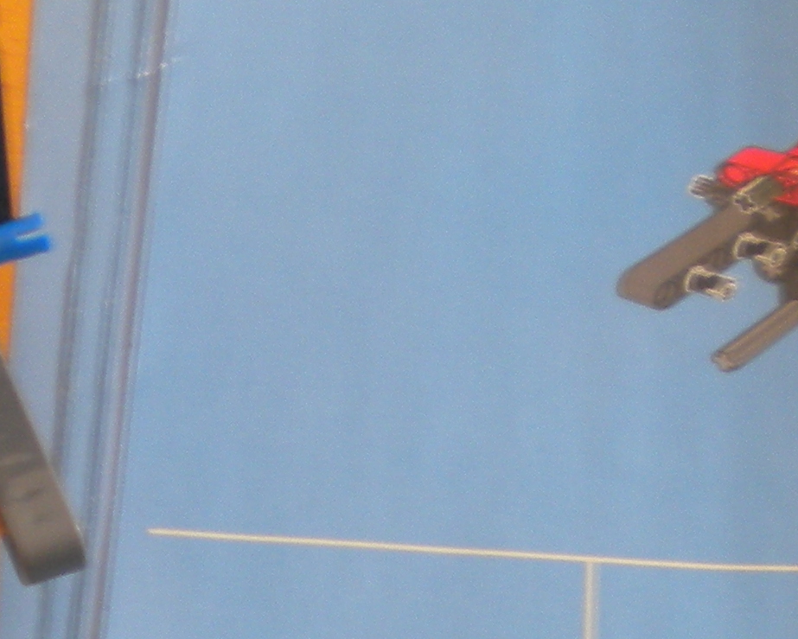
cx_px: 111
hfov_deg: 14.1
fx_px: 3189
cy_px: 634
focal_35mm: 135
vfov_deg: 11.3
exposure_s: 1/11.2
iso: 80
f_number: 3.1
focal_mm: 6.3
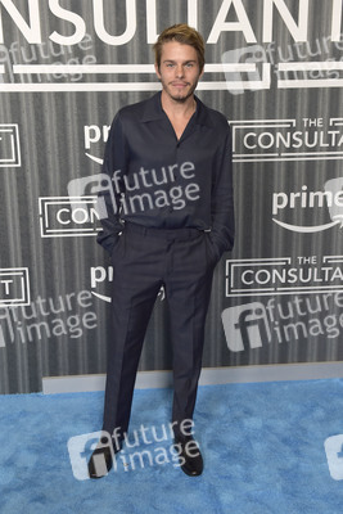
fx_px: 628
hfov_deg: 30.5
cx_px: 172
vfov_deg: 44.5
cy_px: 257
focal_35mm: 44
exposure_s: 1/250
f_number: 6.3
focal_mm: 44
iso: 2500
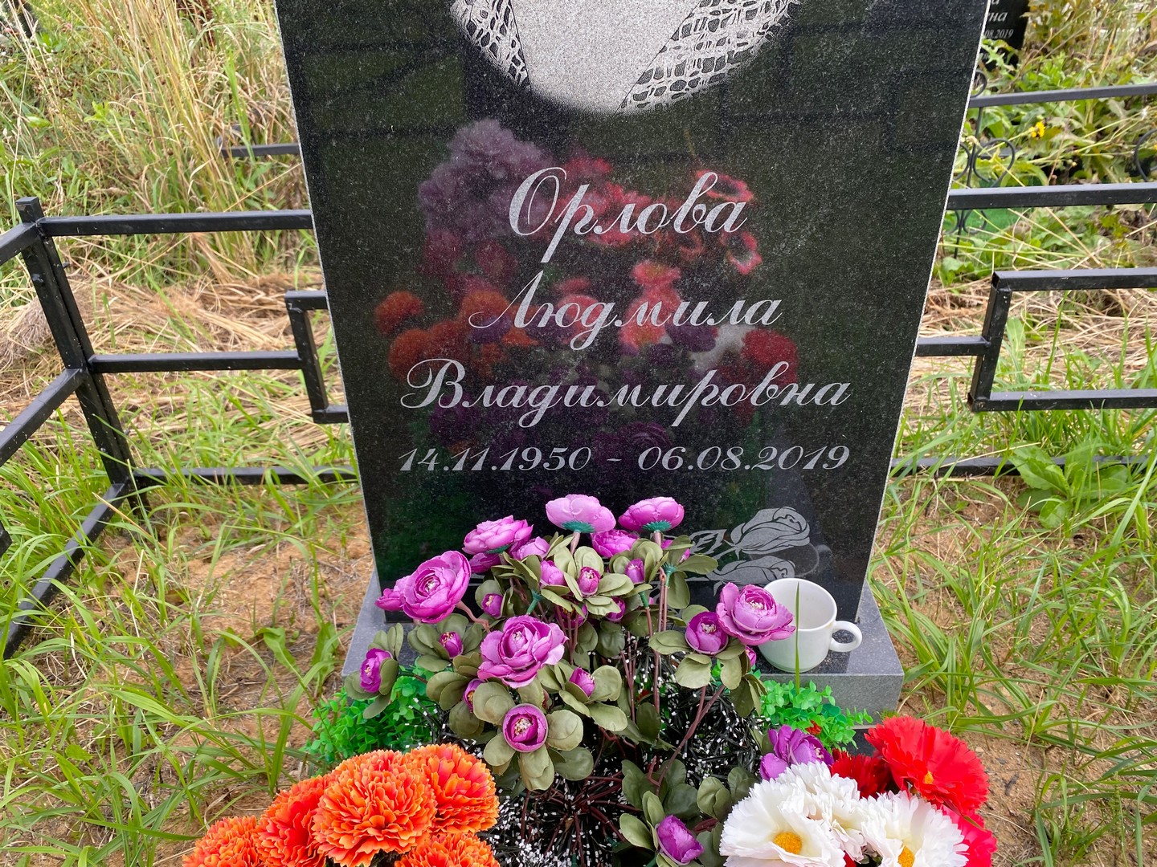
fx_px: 869
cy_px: 434
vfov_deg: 53.1
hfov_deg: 67.3
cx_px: 578
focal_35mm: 26
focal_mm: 4.25
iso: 32
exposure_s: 1/376
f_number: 1.8
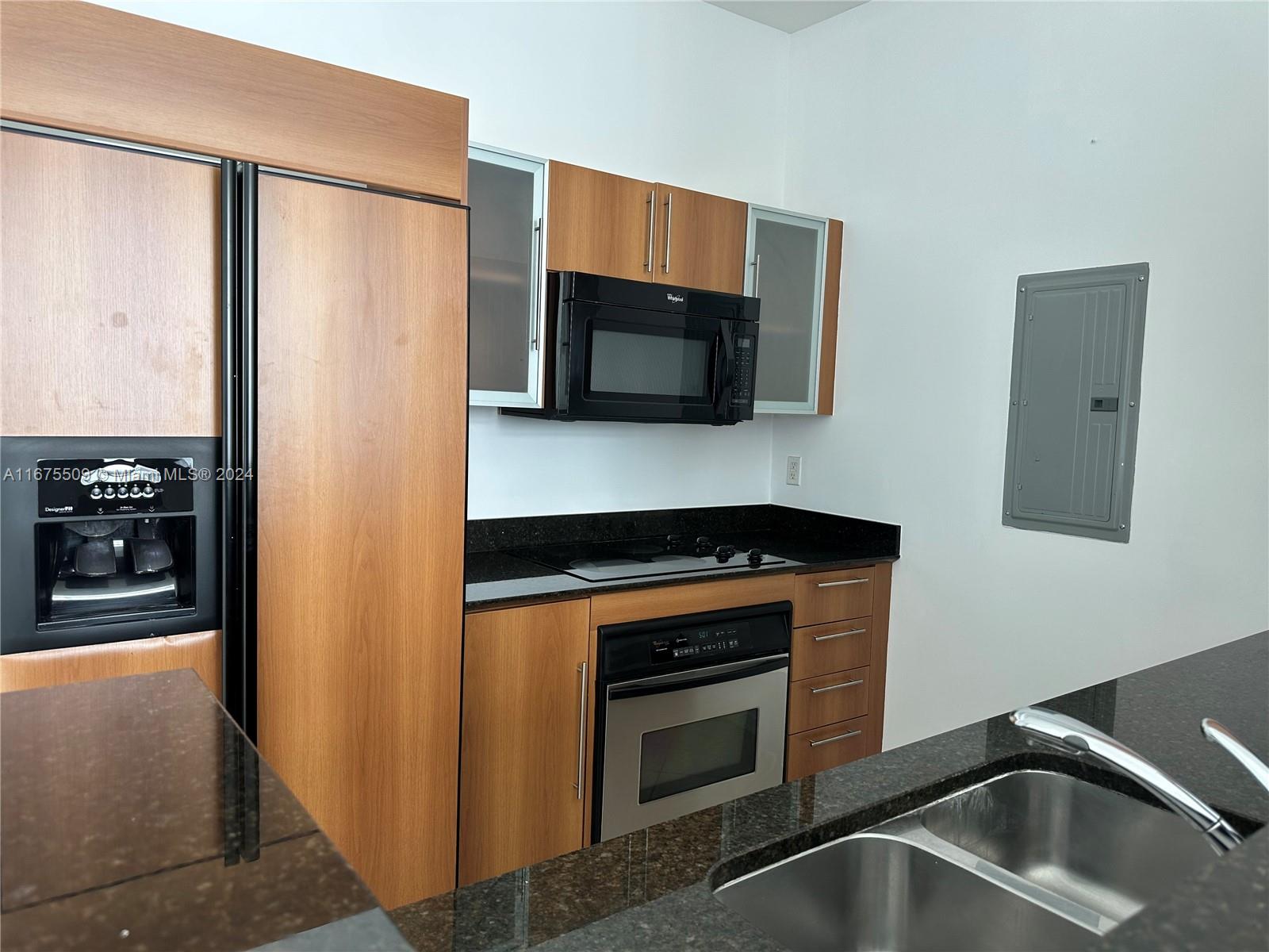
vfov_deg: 56.8
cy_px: 476
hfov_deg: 71.6
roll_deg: -2.1
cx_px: 634
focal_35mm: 24
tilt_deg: -4.1
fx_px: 880
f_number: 1.78
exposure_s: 1/121
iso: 100
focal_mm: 6.86
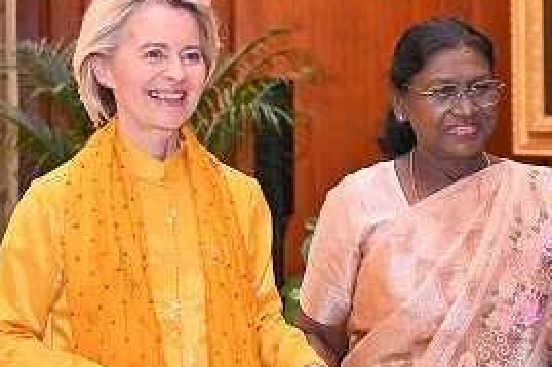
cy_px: 226
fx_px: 1440
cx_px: 480
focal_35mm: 94
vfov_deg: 14.5
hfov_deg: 21.3
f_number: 3.5
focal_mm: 49
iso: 1250
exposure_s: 1/160
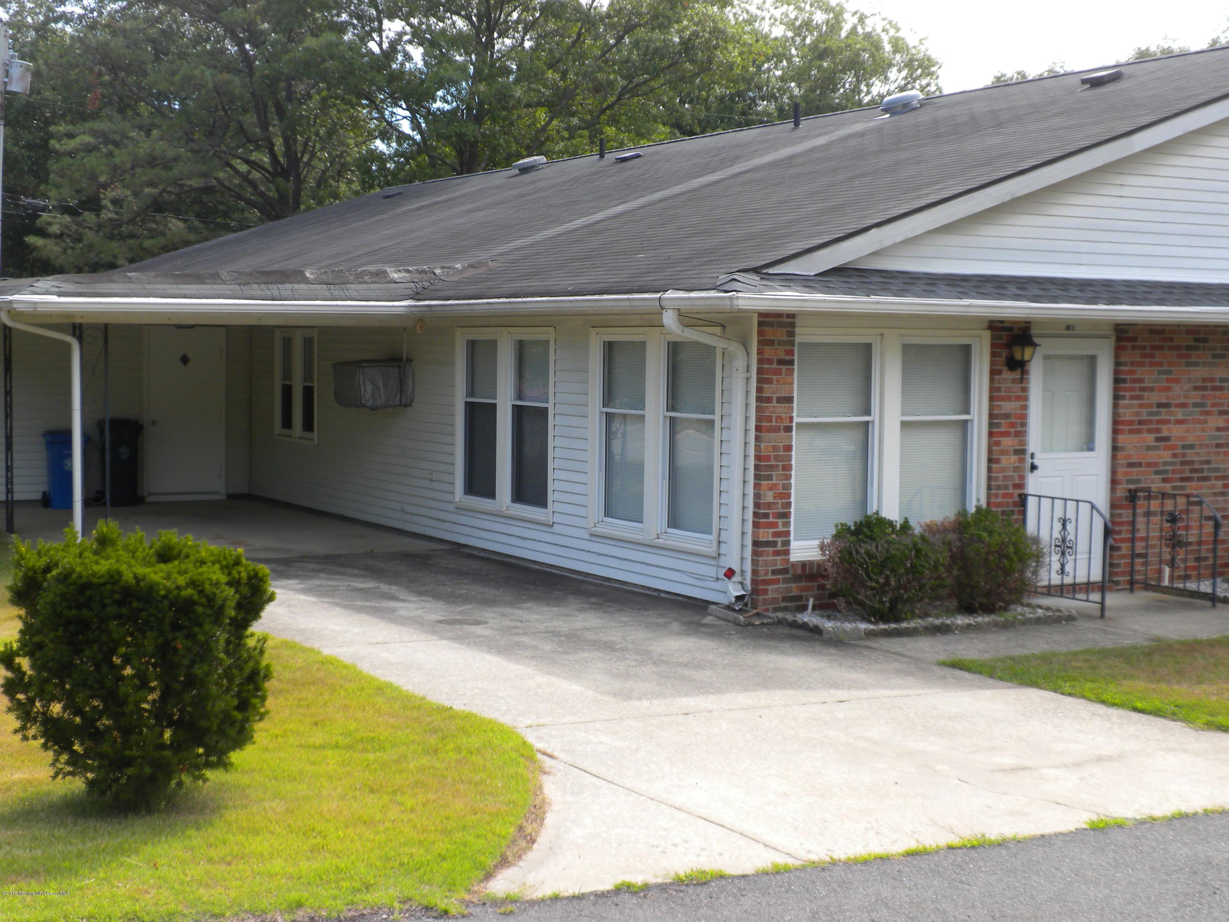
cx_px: 614
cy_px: 461
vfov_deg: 28.0
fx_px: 1846
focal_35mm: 52
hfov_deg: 36.8
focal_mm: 9.1
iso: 64
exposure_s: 1/204
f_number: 4.3
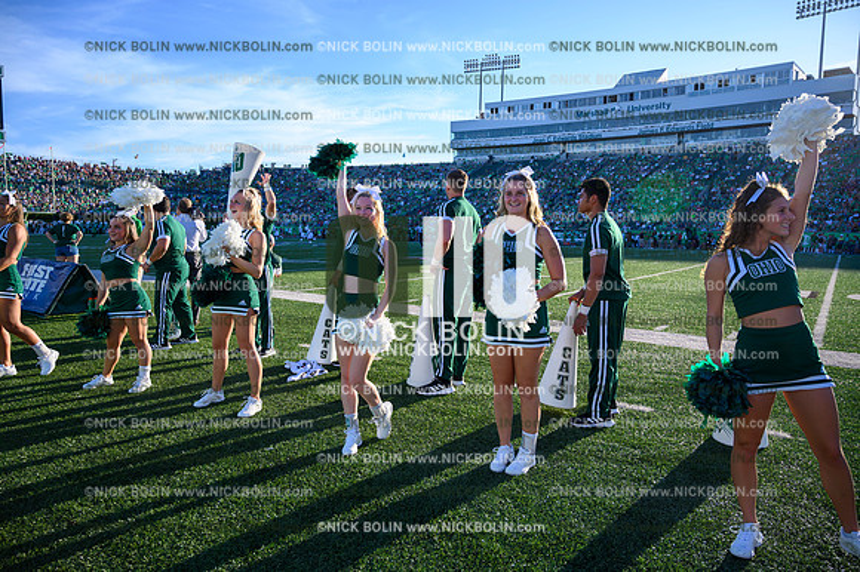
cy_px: 286
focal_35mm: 24
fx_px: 573
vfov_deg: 53.1
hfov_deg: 73.8
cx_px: 430
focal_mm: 24
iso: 100
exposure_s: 1/400
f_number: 4
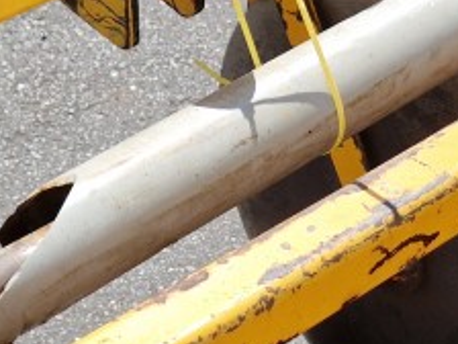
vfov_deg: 13.7
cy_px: 405
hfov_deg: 18.7
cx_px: 290
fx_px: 1389
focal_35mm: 105
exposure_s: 1/1104
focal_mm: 5.4
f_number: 1.8
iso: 50
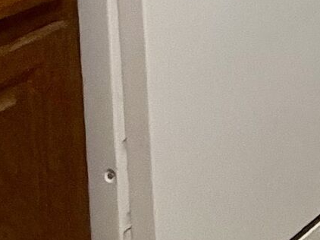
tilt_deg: -2.7
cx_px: 968
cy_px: -351
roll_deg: +1.6
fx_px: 942
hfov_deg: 11.3
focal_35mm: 102
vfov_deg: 11.7
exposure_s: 1/60
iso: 640
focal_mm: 2.22
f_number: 2.2
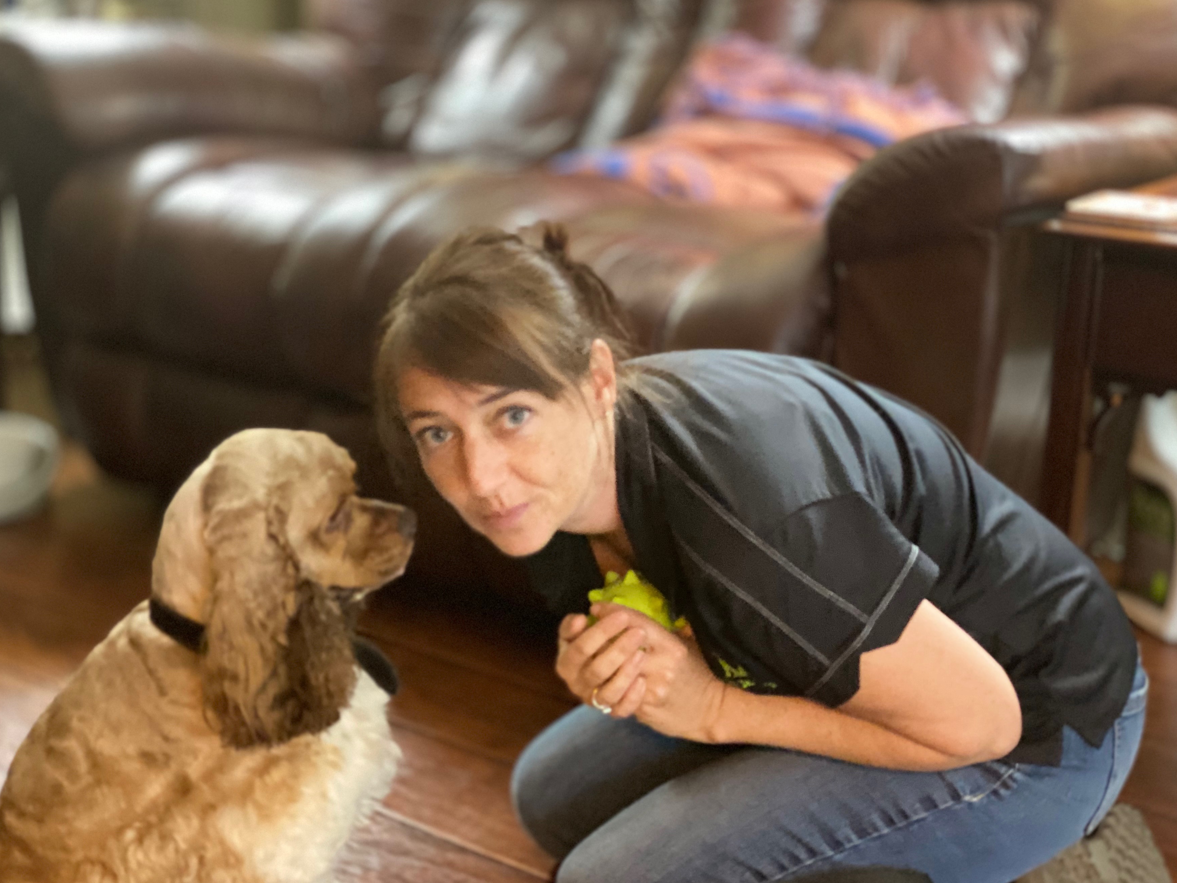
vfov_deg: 24.4
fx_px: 2040
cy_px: 418
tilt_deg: -14.9
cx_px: 590
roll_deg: -1.0
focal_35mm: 60
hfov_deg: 32.2
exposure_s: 1/15
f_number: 2
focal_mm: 6
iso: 640
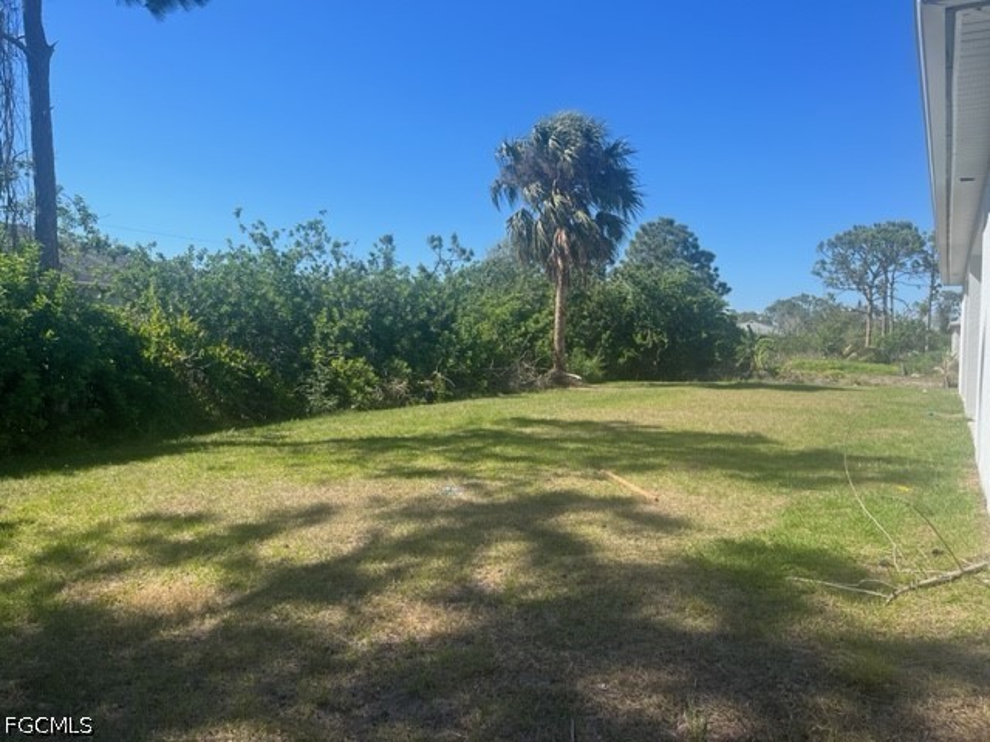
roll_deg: -2.4
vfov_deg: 53.1
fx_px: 744
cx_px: 495
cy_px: 371
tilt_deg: -0.6
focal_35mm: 26
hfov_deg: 67.3
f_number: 1.6
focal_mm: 5.1
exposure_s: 1/2358
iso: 50
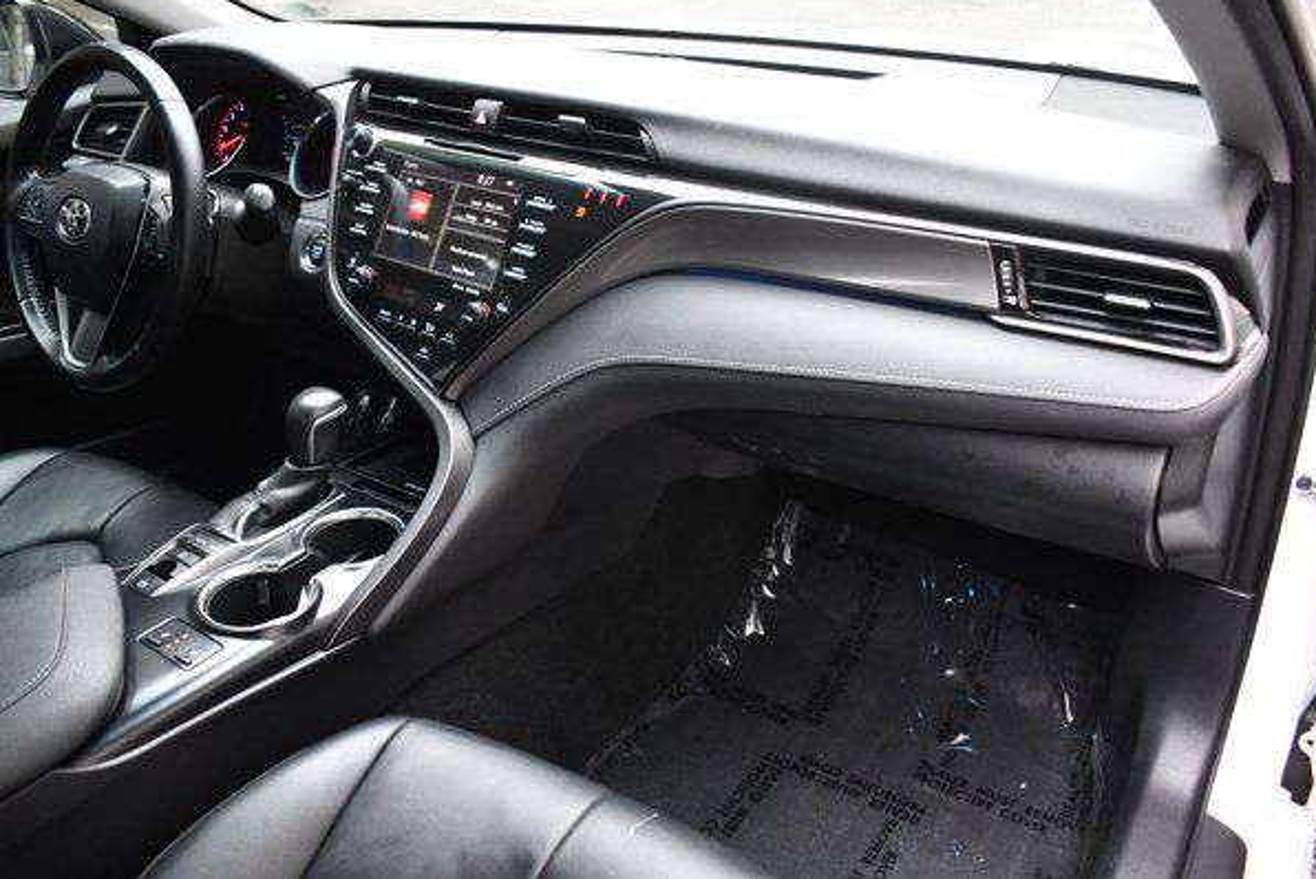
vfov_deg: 45.0
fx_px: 1061
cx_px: 636
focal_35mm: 29
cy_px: 410
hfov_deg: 63.6
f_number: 3.5
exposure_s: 1/125
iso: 2000
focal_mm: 18
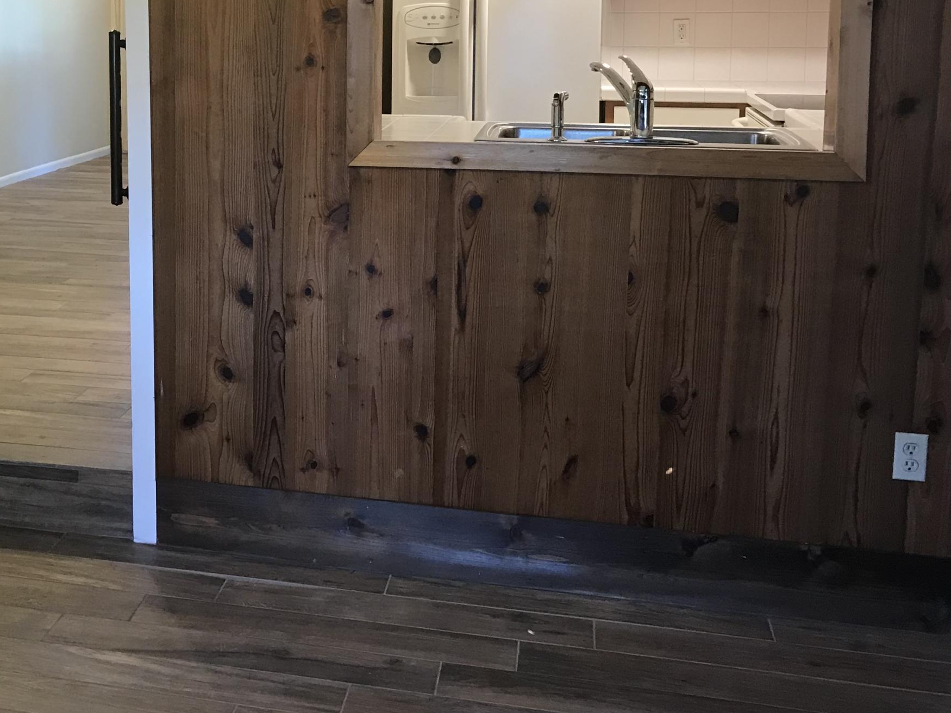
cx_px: 211
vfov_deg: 29.7
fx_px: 1319
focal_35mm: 48
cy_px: 169
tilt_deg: -5.7
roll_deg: -0.3
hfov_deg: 38.4
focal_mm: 3.99
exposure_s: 1/17
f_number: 1.8
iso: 40
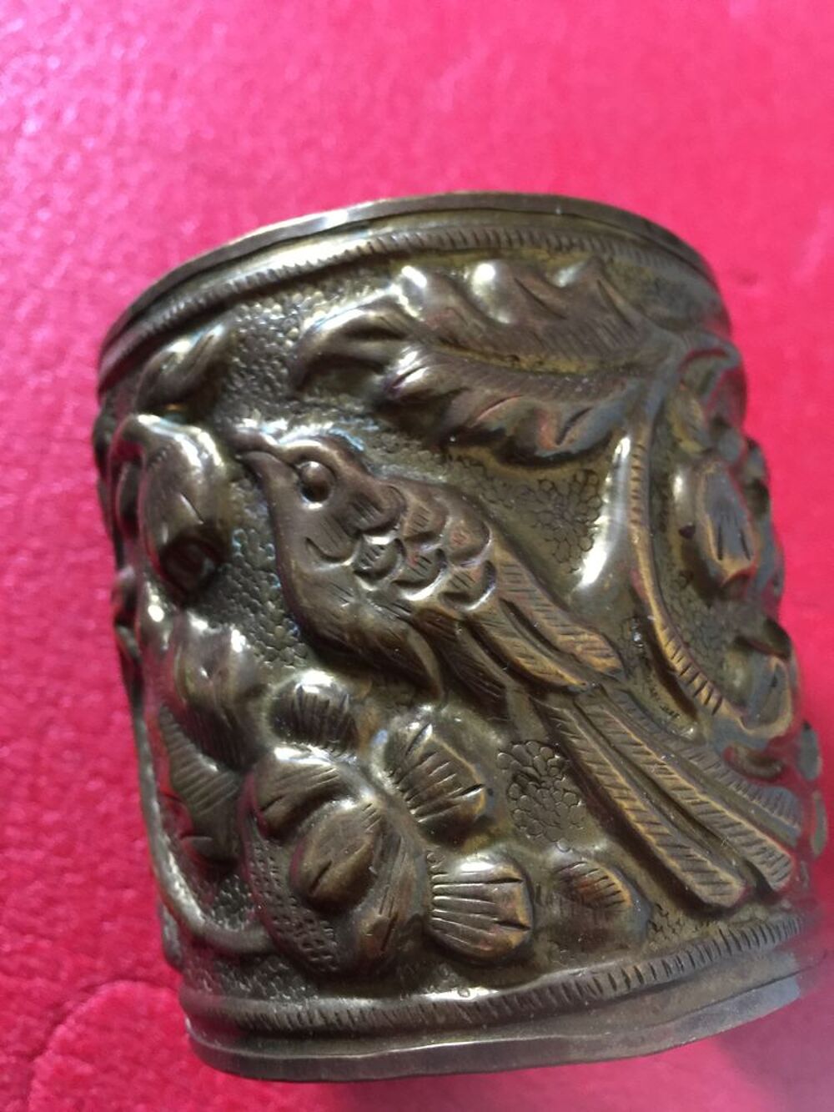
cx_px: 417
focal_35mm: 29
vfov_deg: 61.7
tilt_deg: -68.3
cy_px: 556
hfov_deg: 48.2
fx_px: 931
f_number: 2.2
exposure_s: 1/10
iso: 100
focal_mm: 4.15
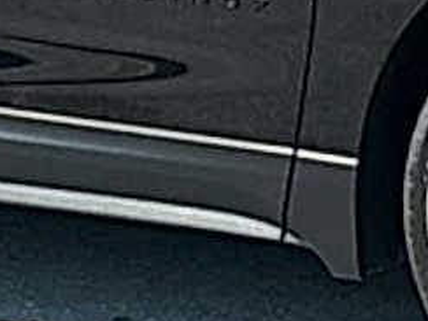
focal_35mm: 190
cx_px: 151
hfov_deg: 10.4
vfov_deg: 7.6
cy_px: -191
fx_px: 2349
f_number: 1.8
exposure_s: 1/804
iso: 25
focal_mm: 3
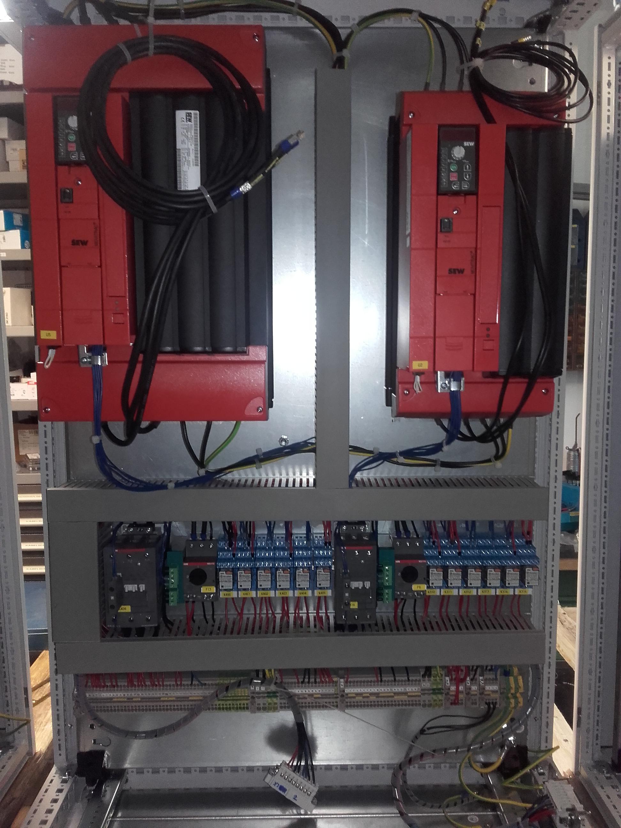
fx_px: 742
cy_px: 414
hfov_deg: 45.4
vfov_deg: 58.4
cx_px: 310
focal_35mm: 31
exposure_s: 1/25
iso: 130
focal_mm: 3.31
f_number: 2.2
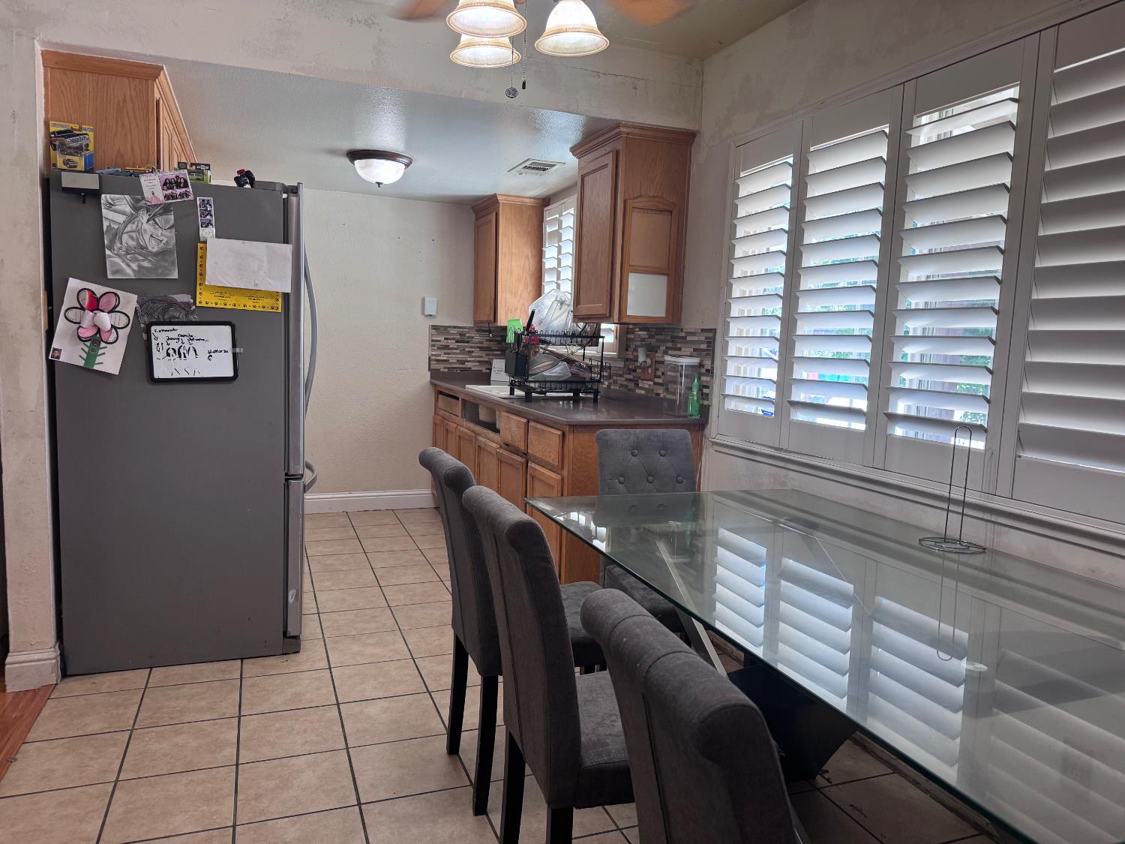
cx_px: 562
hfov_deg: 71.6
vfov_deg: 56.8
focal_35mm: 24
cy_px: 422
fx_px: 780
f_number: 1.78
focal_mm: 6.76
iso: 160
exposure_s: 1/120
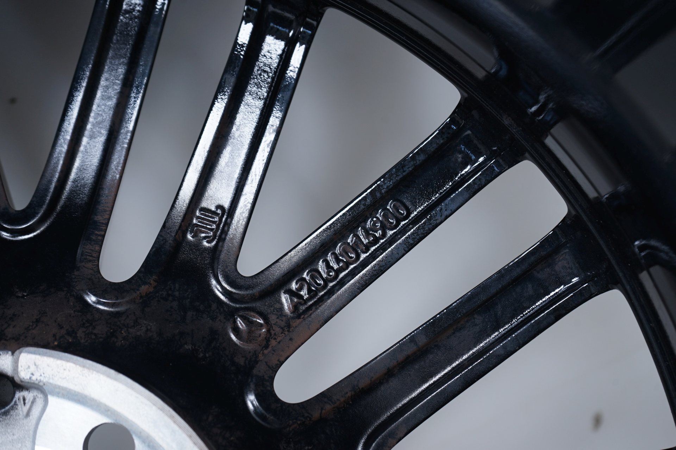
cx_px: 338
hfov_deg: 31.9
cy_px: 225
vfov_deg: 21.5
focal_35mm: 63
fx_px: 1182
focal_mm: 63
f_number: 7.1
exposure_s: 1/100
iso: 250
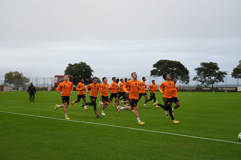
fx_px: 295
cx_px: 120
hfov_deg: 44.5
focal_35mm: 44
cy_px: 80
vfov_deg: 30.5
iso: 400
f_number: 4
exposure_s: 1/250
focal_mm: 44
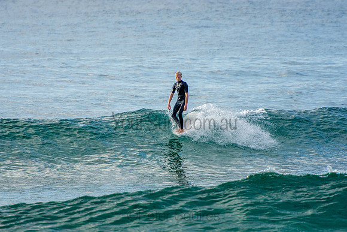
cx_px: 174
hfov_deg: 3.4
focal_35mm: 600
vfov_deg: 2.3
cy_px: 116
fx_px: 5784
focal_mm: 400
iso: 360
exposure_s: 1/1250
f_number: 5.6
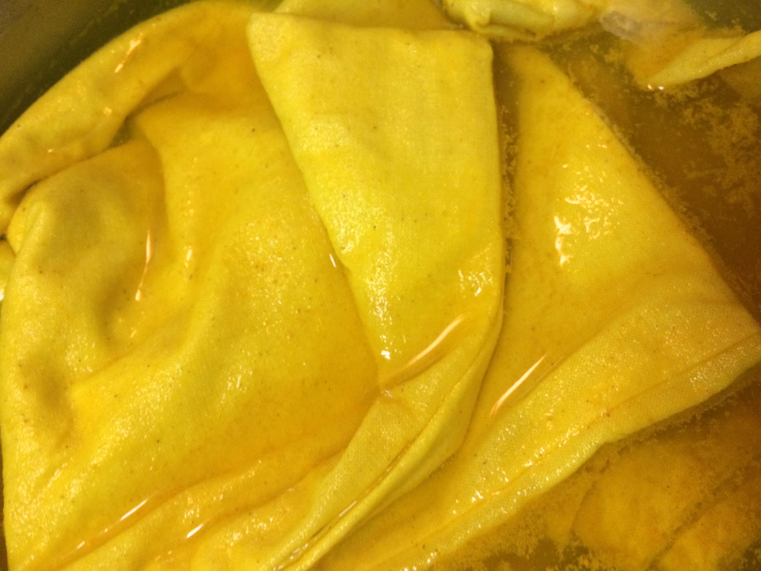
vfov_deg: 48.2
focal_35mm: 29
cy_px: 286
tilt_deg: -72.6
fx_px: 638
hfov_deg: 61.7
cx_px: 380
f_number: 2.2
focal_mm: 4.15
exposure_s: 1/30
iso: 160
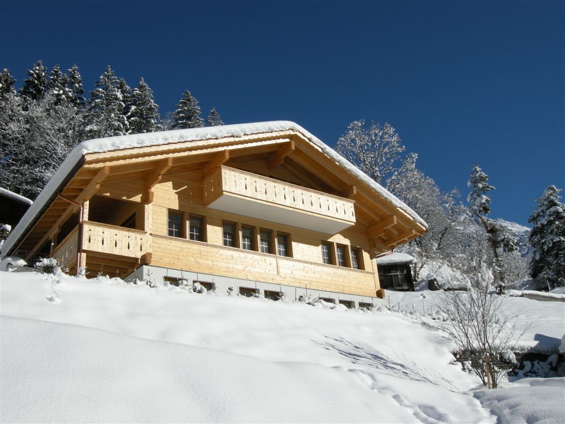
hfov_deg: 52.6
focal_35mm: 35
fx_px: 571
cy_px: 212
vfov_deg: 40.7
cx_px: 282
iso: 64
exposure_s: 1/426
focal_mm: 7.5
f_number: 6.8
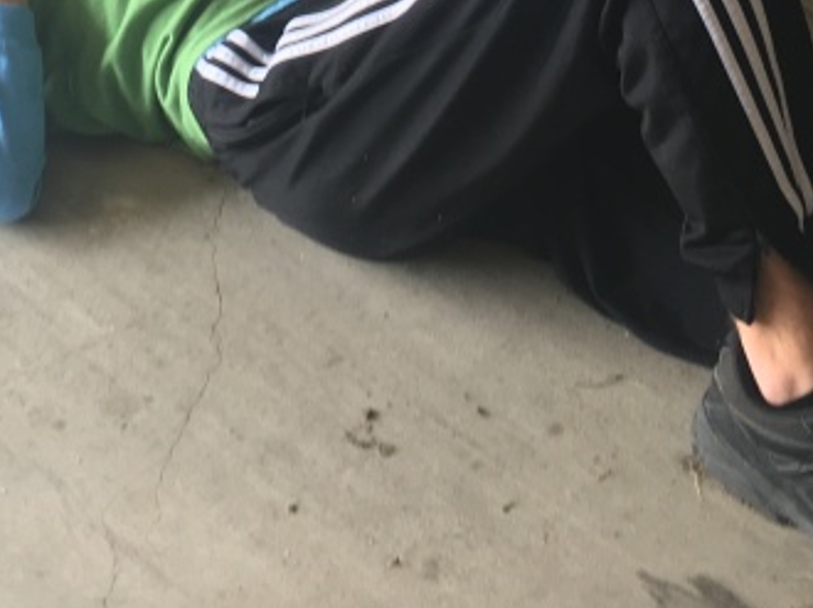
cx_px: 340
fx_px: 2112
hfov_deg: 21.8
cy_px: -322
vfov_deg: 15.1
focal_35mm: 90
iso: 25
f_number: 2.2
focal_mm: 4.15
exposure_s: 1/30
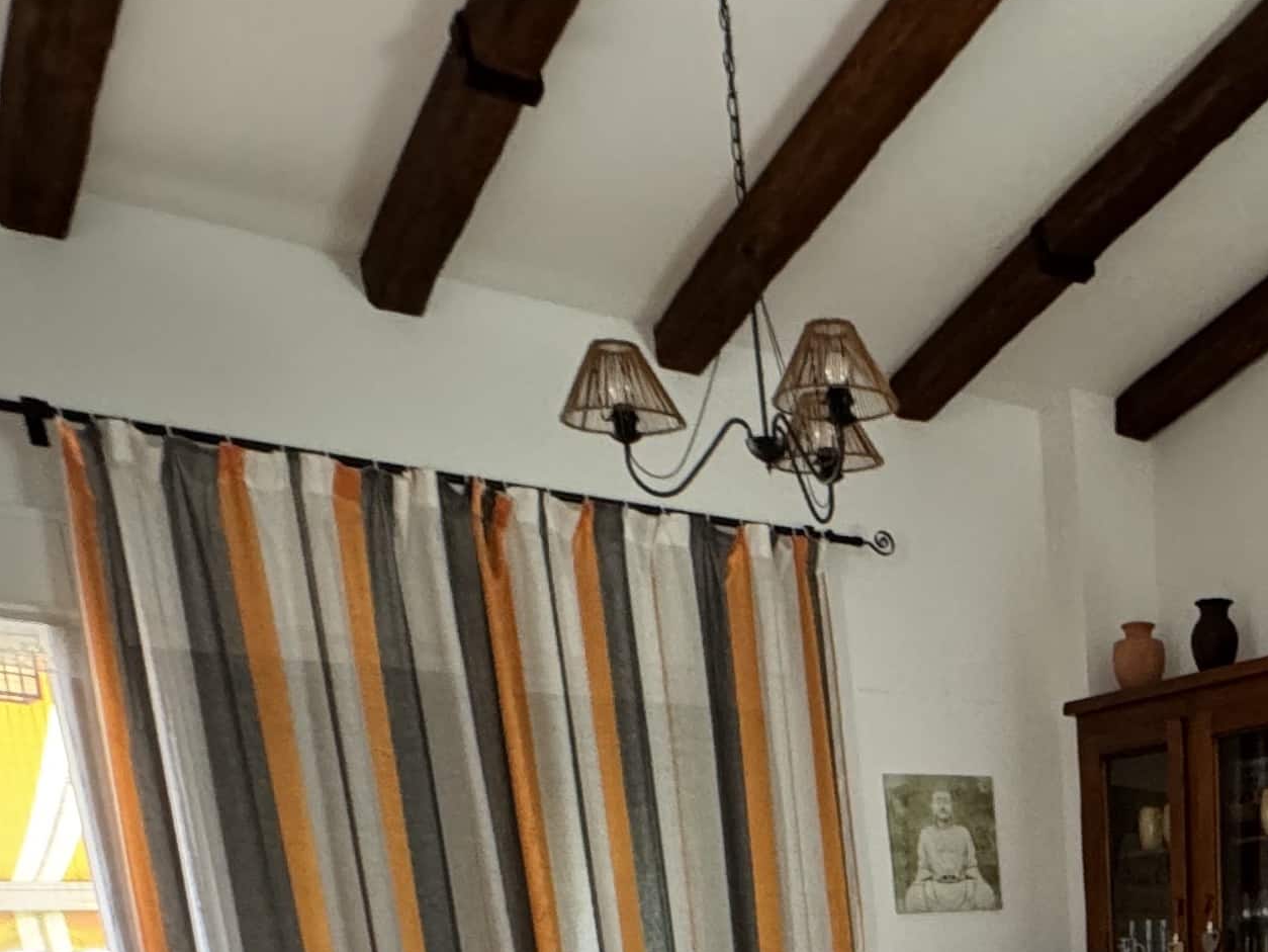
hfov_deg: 38.8
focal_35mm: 45
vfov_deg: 23.8
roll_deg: +2.0
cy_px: 1506
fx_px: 1649
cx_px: 1164
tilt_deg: -16.8
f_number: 2.2
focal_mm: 2.22
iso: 320
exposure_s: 1/83
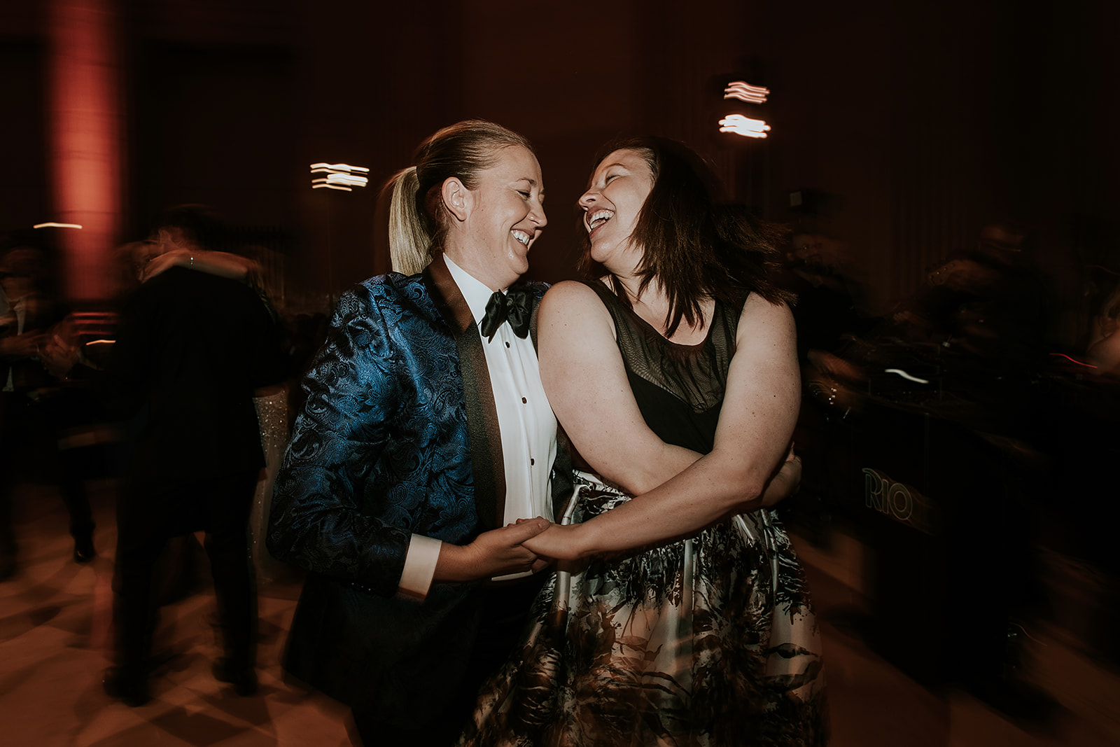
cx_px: 514
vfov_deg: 49.6
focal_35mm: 26
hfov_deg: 69.3
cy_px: 343
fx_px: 808
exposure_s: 1/6
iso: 320
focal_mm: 24
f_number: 7.1
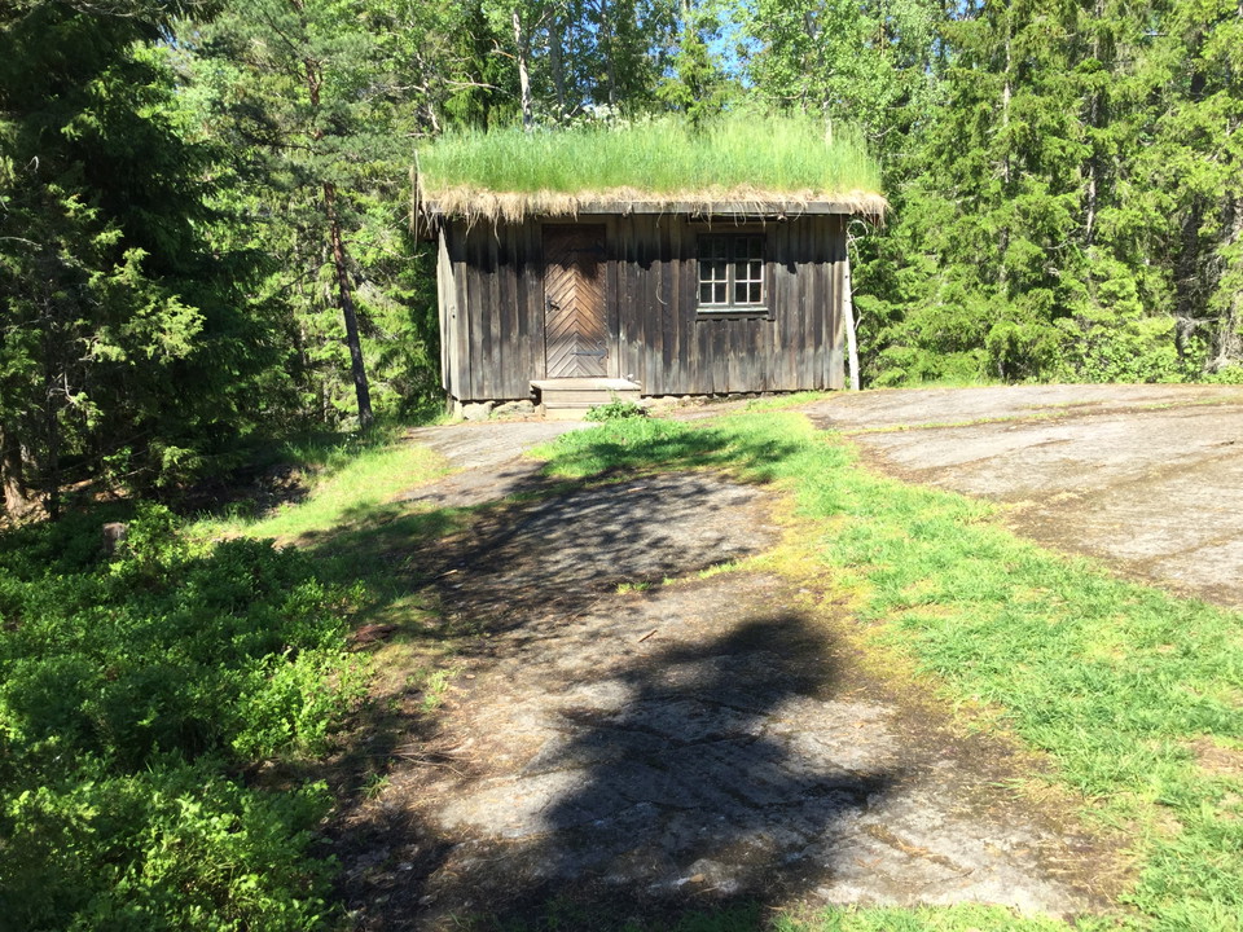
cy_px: 466
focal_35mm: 31
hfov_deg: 58.4
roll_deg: +0.0
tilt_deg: -9.3
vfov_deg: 45.4
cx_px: 622
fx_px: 1113
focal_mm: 3.3
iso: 25
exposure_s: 1/416
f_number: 2.4
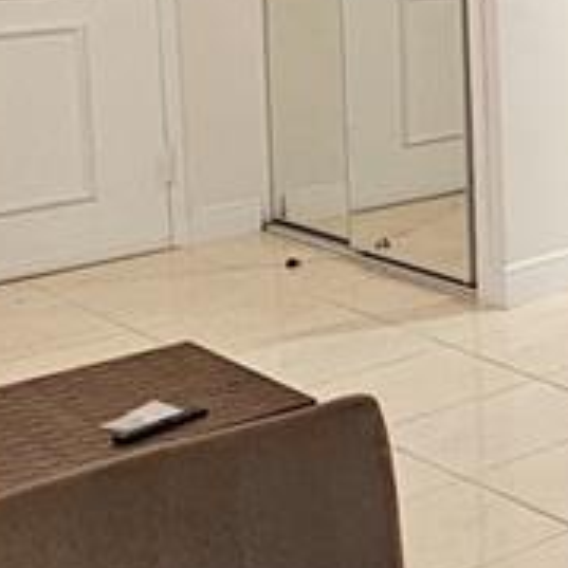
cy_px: -73
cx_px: 1333
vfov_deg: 21.2
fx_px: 1429
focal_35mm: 77
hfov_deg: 14.8
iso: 320
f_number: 2.2
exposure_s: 1/60
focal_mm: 2.2
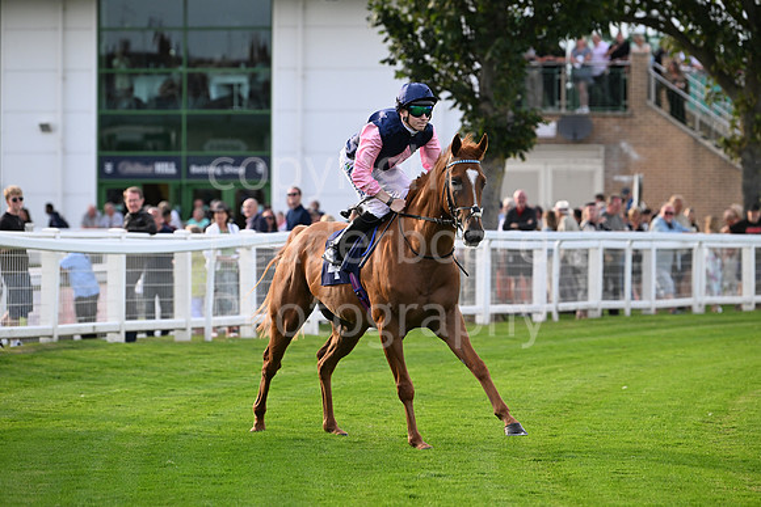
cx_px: 380
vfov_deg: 6.9
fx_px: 4229
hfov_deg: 10.3
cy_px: 254
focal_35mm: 200
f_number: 4.5
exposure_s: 1/1600
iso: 1000
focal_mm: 200
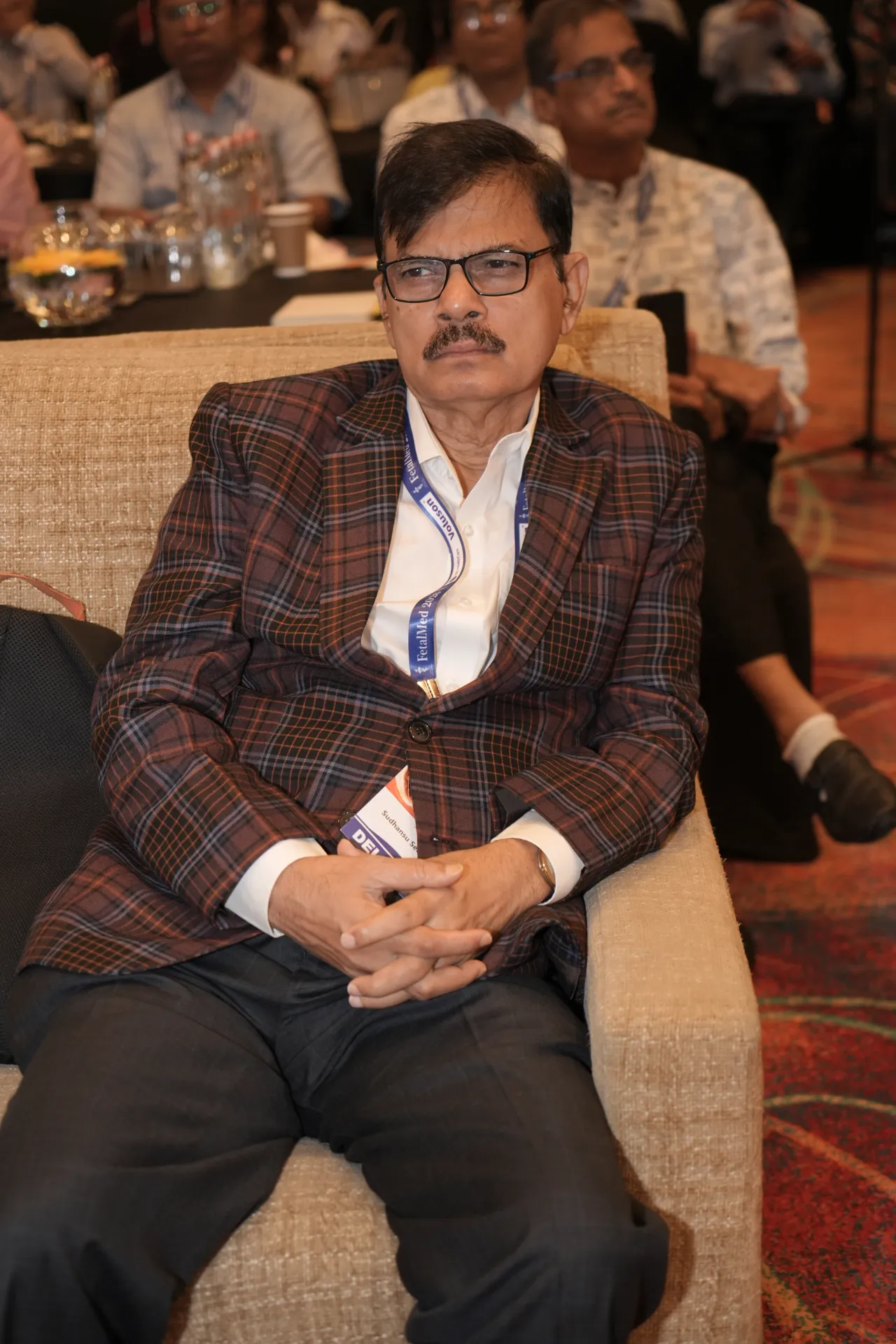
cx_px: 448
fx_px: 2538
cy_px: 672
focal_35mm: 68
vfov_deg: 29.7
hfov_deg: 20.0
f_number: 4
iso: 800
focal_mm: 68
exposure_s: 1/160
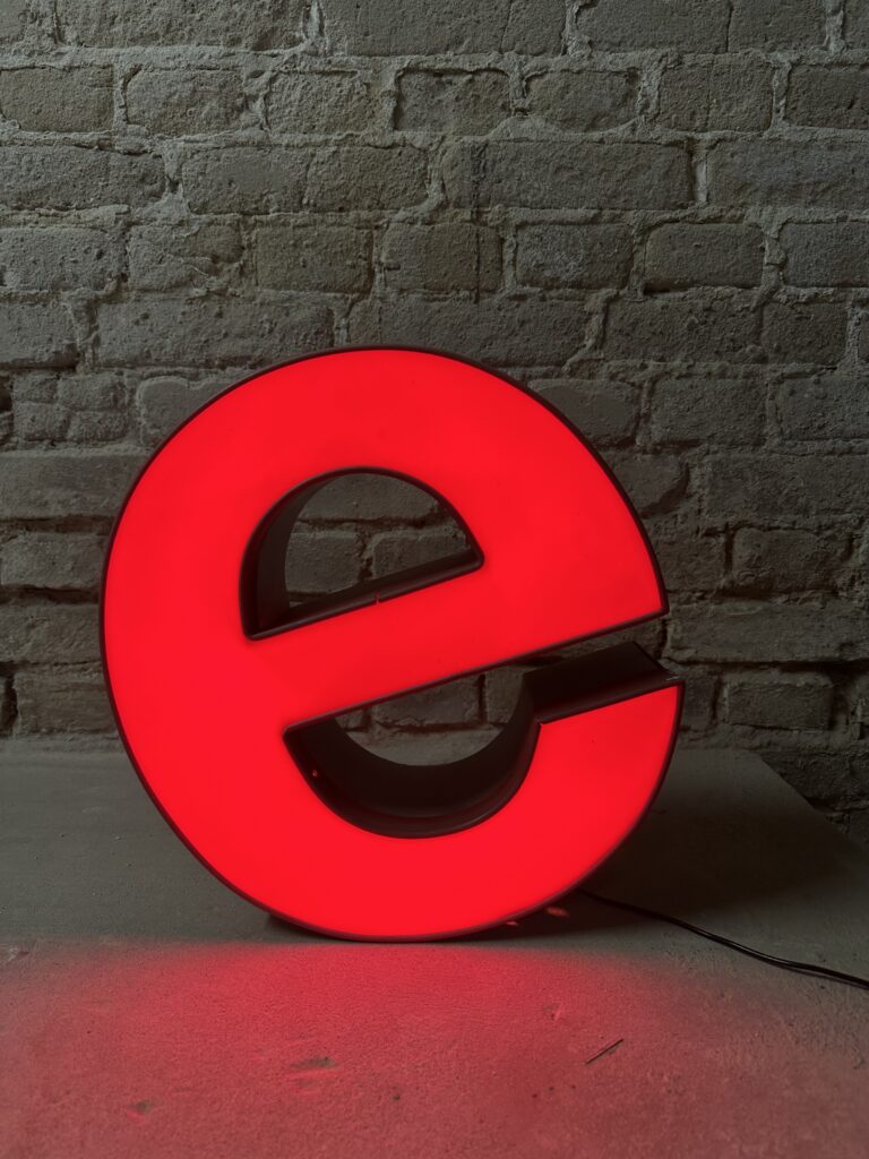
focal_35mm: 24
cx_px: 434
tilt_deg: -7.0
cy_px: 580
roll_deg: -0.6
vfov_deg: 71.6
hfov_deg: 56.8
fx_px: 803
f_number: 1.78
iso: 125
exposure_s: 1/50
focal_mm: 6.86
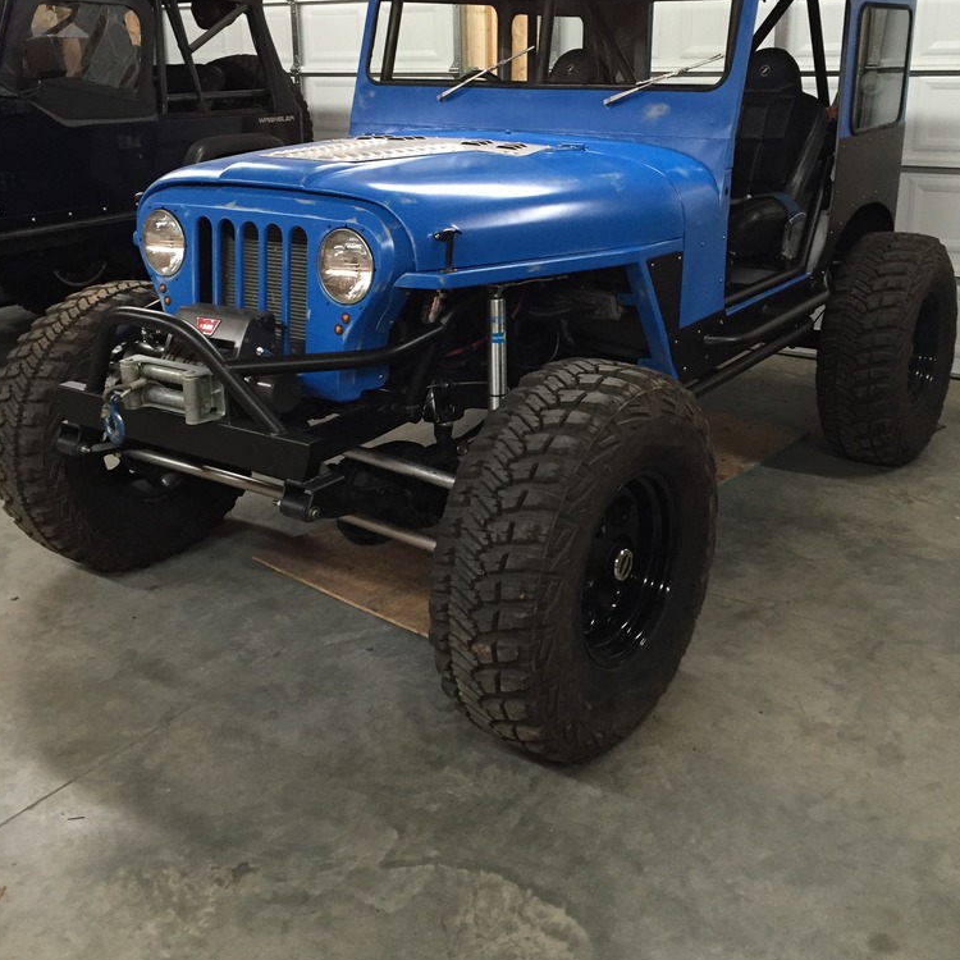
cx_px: 477
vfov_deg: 46.6
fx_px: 1098
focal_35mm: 35
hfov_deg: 47.2
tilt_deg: -14.1
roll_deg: +1.8
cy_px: 333
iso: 160
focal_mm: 4.15
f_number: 2.2
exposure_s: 1/30
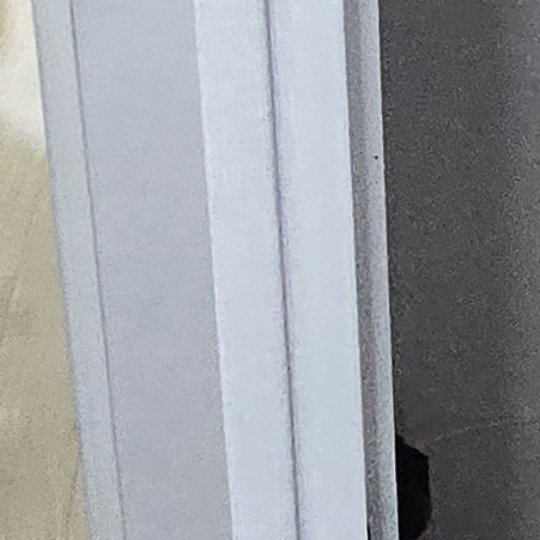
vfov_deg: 16.3
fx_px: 1800
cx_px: 733
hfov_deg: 16.0
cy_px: -128
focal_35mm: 102
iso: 320
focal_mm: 2.2
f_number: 2.2
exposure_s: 1/60
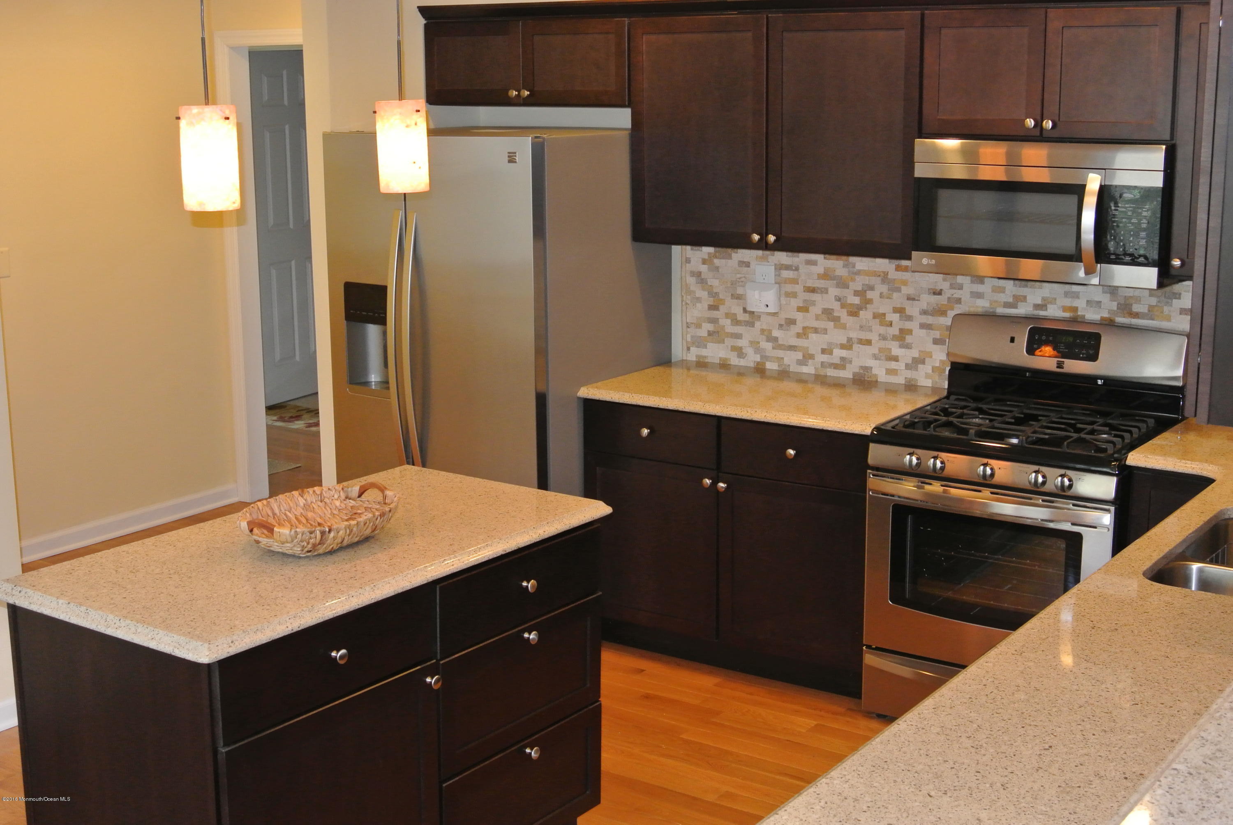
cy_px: 412
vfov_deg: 28.7
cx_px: 616
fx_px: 1612
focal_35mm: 47
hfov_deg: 41.9
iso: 800
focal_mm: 17.7
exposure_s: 1/60
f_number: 4.5
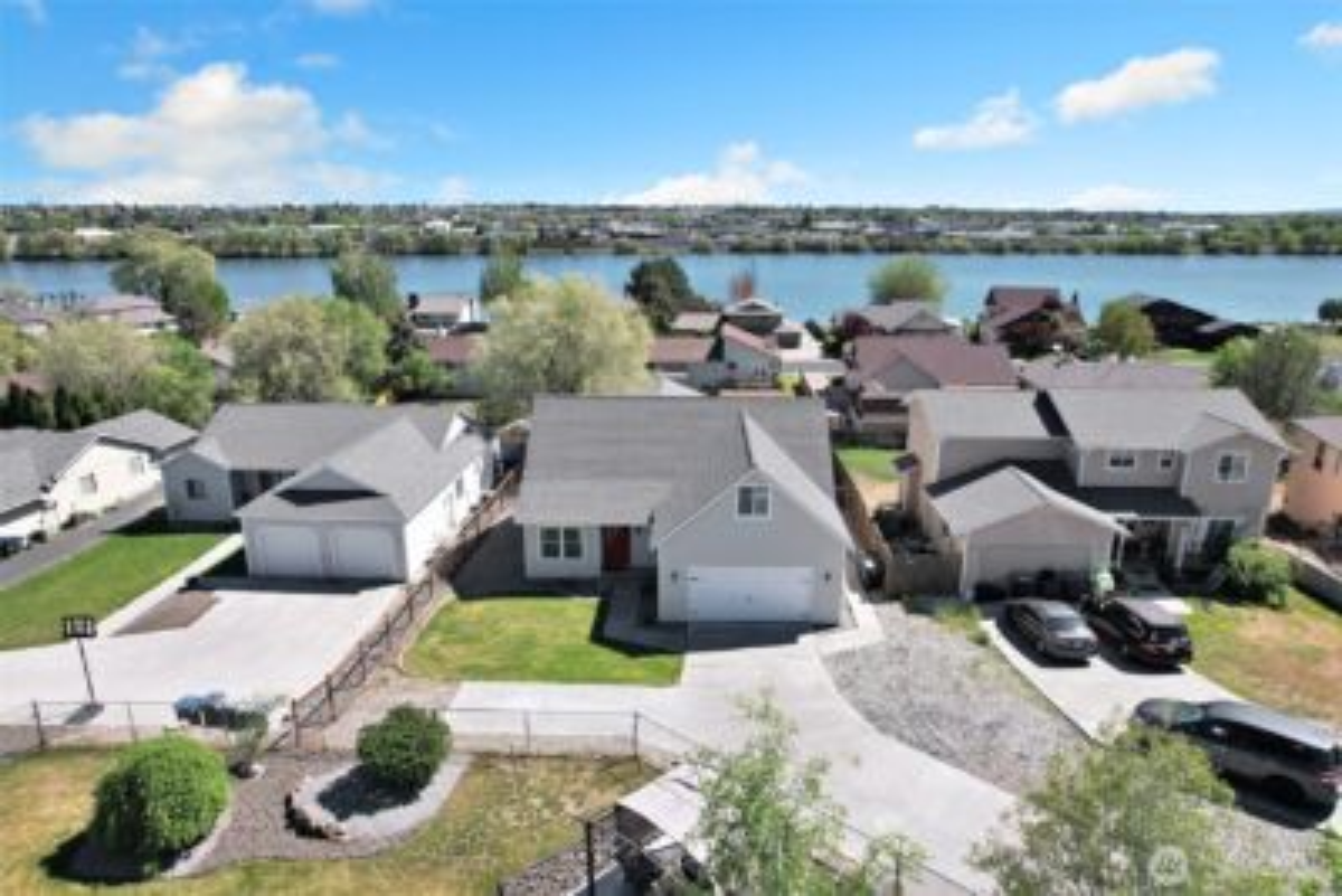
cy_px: 448
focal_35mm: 22
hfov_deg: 78.6
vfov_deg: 57.3
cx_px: 671
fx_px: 820
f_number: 2.8
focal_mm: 8.38
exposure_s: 1/2000
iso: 110
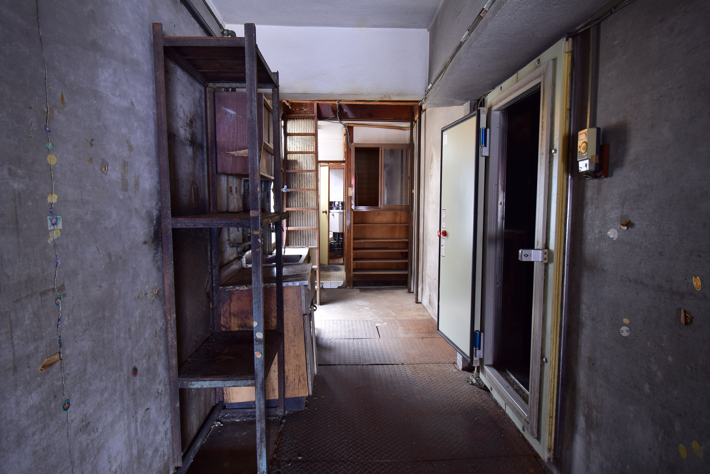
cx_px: 355
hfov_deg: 81.2
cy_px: 237
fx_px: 414
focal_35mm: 21
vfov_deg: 59.5
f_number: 6.7
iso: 100
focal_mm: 14
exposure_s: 6
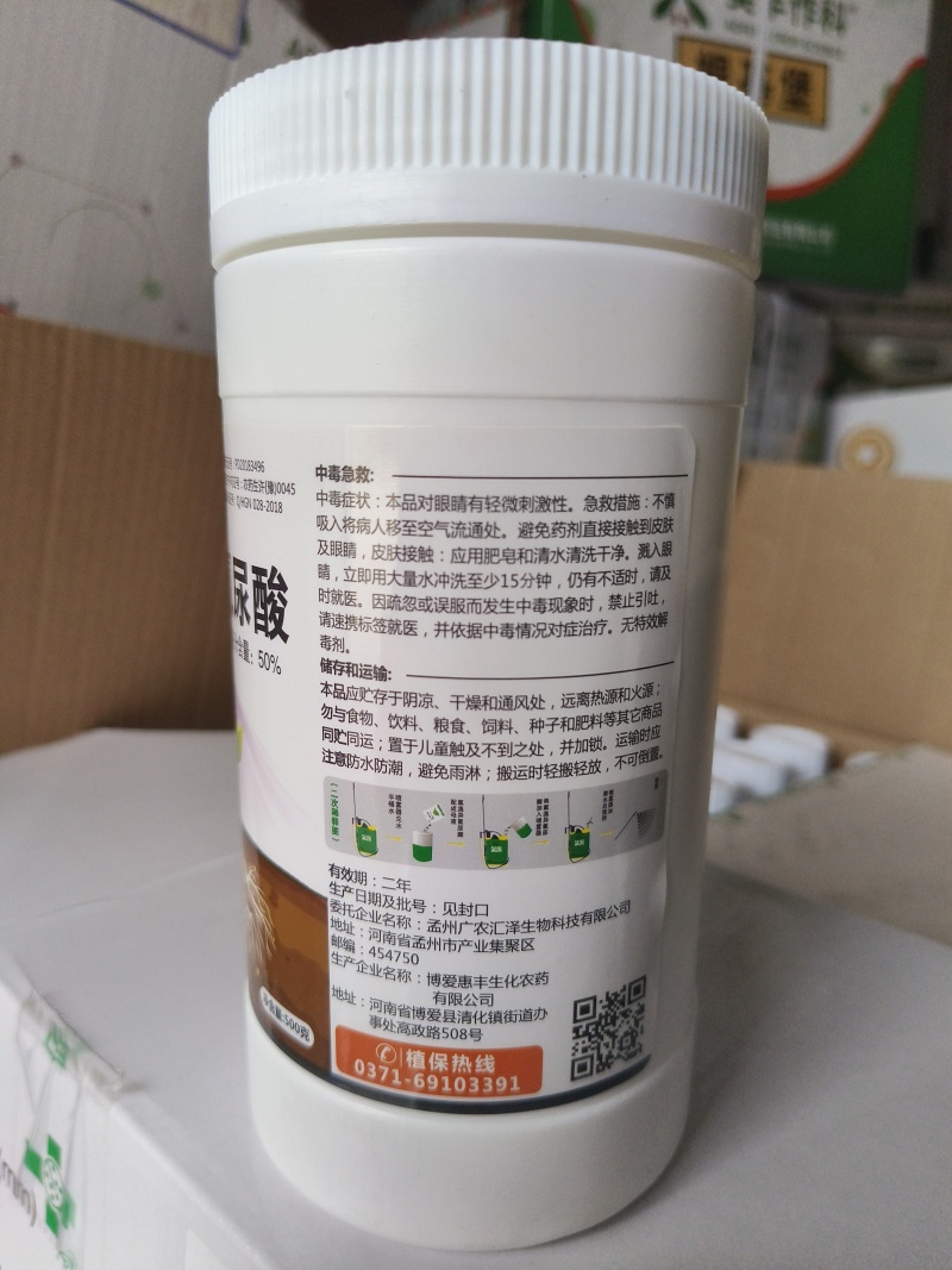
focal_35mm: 23
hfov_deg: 58.9
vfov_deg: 73.9
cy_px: 635
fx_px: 844
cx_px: 476
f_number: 1.88
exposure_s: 1/120
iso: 367
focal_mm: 5.56
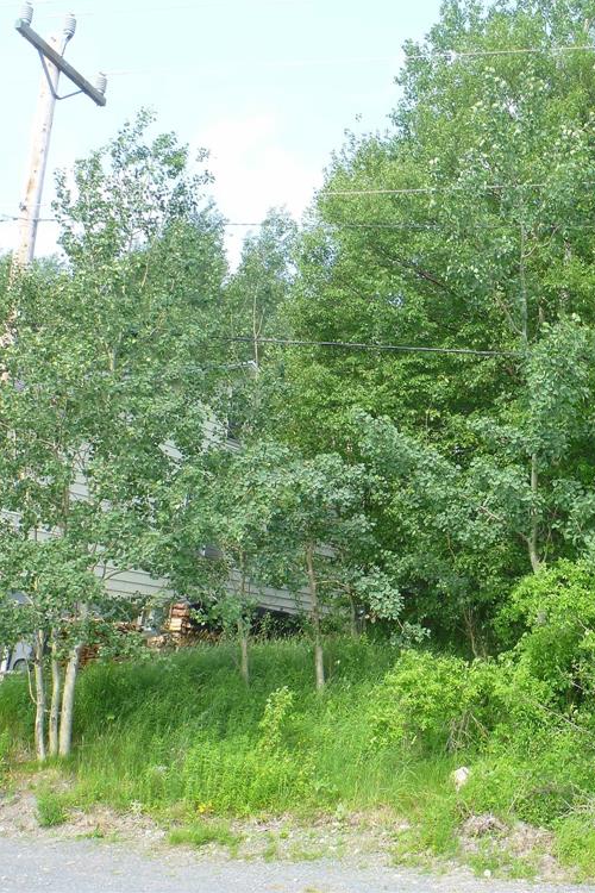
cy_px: 437
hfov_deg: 28.9
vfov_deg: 44.5
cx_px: 570
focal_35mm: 44
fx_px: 1091
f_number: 3.5
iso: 100
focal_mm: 5.5
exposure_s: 1/160
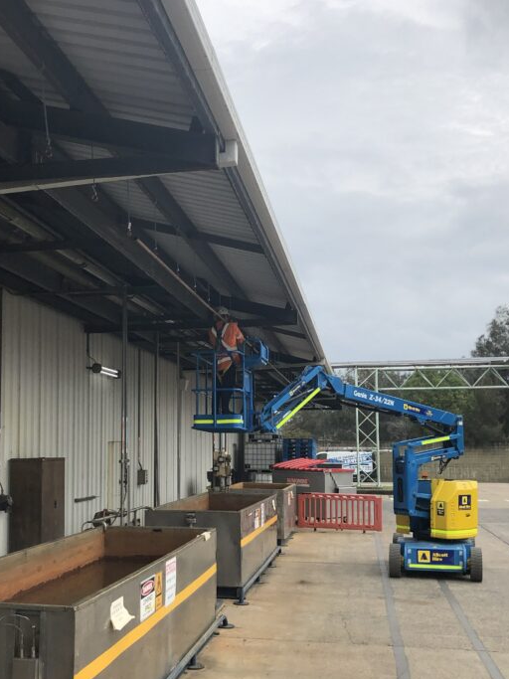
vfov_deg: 44.7
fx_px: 824
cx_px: 197
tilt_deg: +4.0
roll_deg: +0.0
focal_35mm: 42
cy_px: 382
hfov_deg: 34.2
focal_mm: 3.99
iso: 20
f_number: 1.8
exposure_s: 1/1567
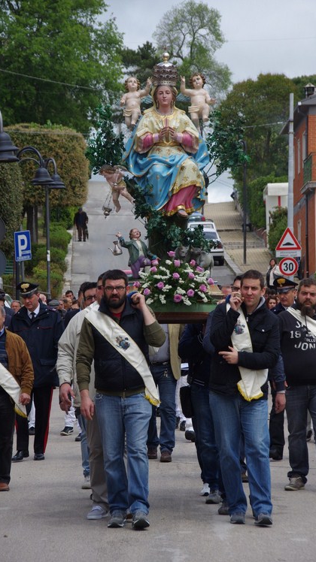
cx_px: 169
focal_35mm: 165
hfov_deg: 7.3
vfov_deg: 13.0
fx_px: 2461
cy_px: 281
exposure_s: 1/250
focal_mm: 105
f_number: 8
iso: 160
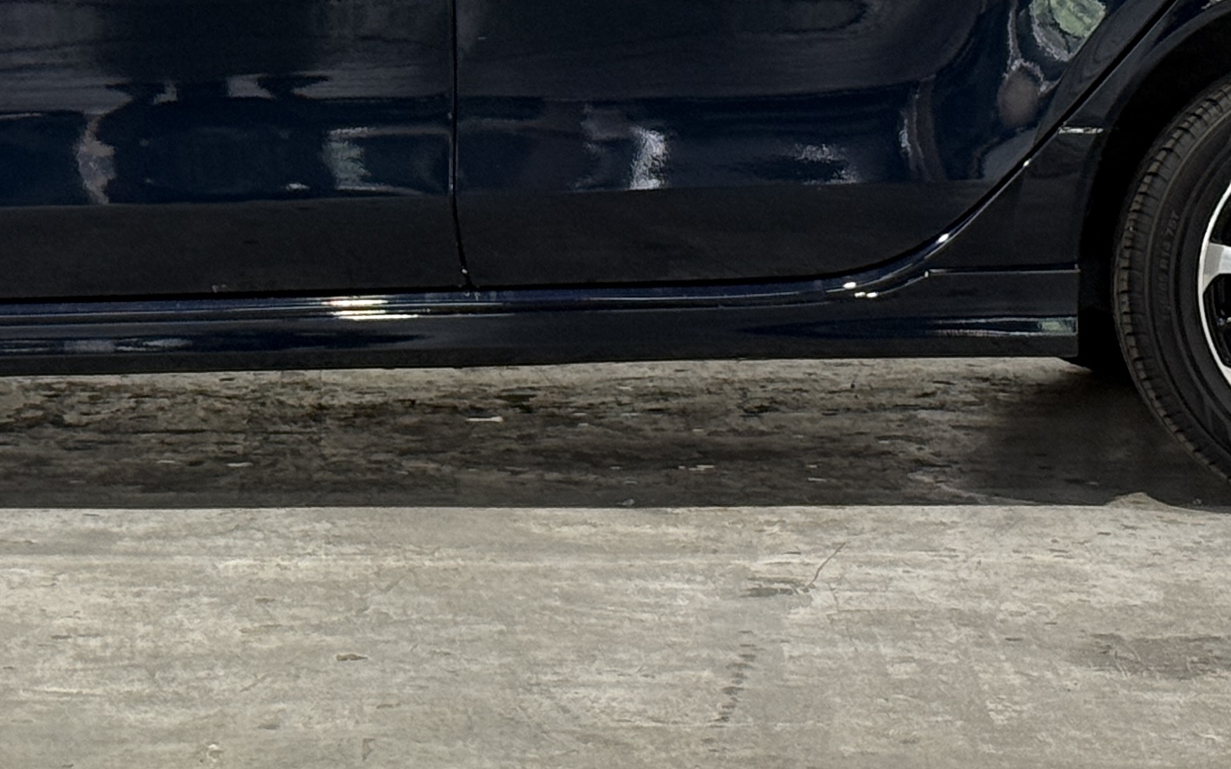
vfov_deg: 8.8
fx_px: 4965
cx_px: 296
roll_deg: -0.1
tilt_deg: -0.7
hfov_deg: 14.1
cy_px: -158
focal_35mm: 148
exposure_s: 1/60
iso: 100
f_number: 1.78
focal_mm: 6.76
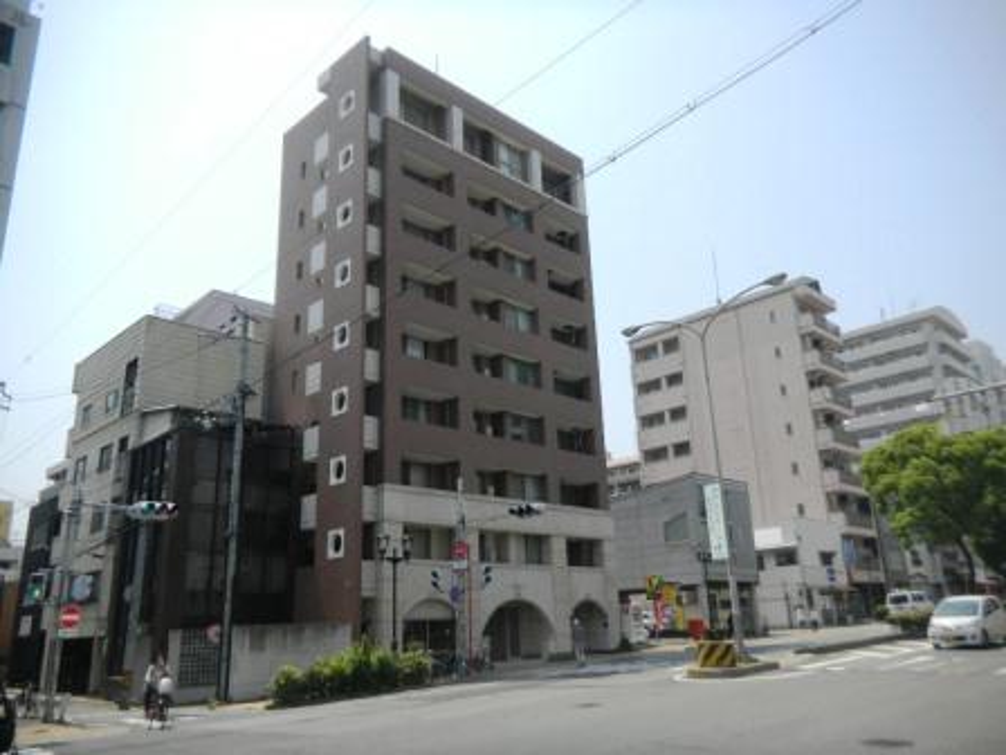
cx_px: 503
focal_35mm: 28
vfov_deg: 49.7
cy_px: 378
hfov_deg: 63.4
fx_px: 814
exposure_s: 1/227
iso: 113
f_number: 7.9
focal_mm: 5
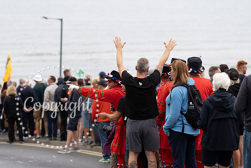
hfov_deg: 14.4
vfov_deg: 9.7
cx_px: 126
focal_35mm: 142
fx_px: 990
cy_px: 84
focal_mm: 142
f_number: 3.5
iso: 320
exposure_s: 1/1000
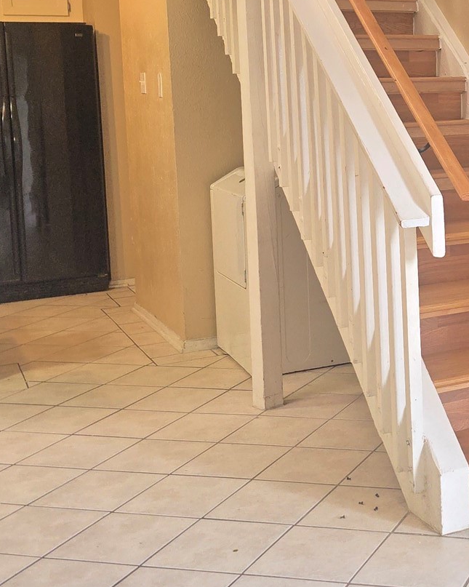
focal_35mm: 57
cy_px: 175
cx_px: 541
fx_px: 990
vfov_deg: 32.6
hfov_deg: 24.5
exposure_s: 1/60
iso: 100
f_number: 1.7
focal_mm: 6.3
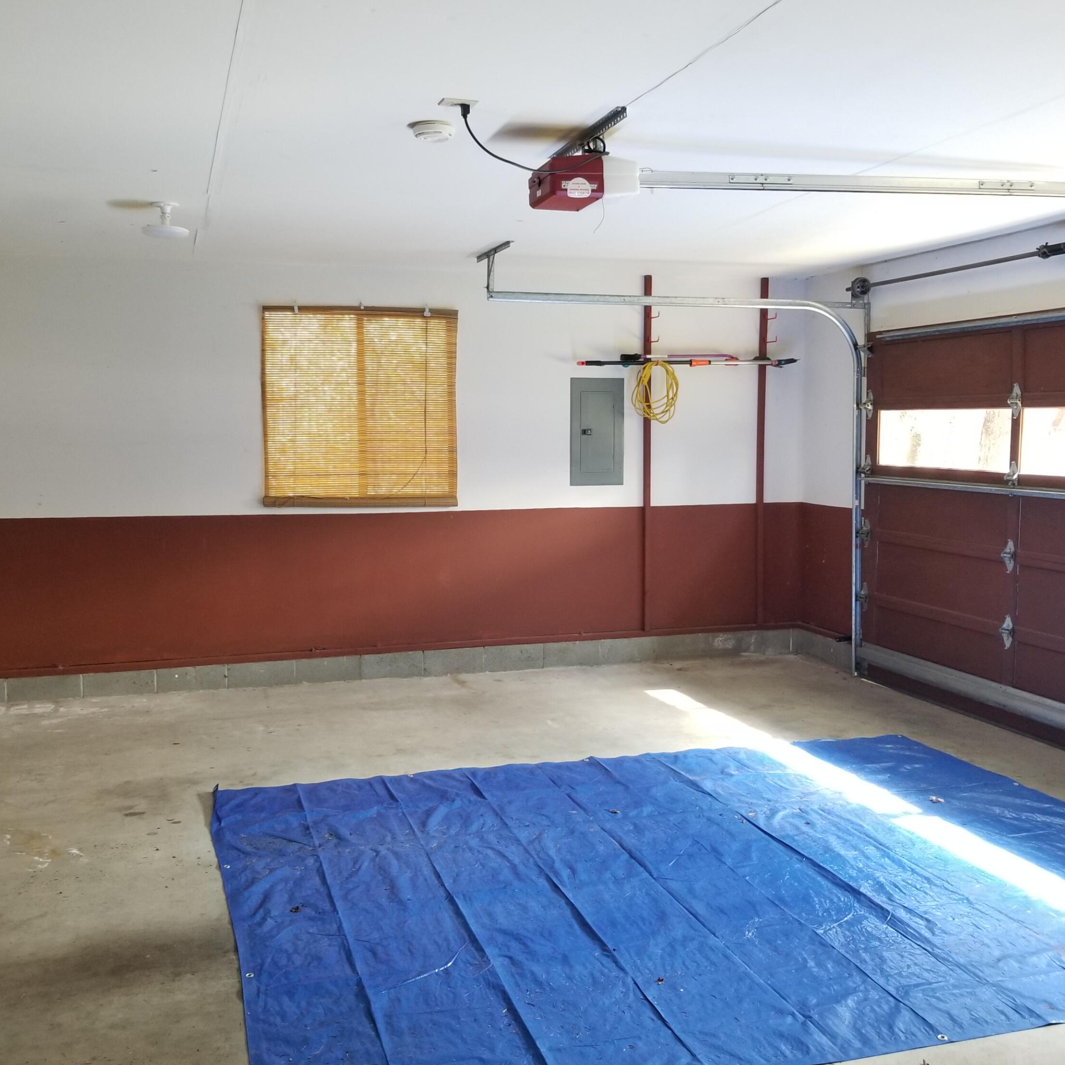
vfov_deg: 52.5
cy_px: 532
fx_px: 1079
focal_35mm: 31
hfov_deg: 52.5
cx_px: 482
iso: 160
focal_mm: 4.25
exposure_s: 1/40
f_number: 1.7
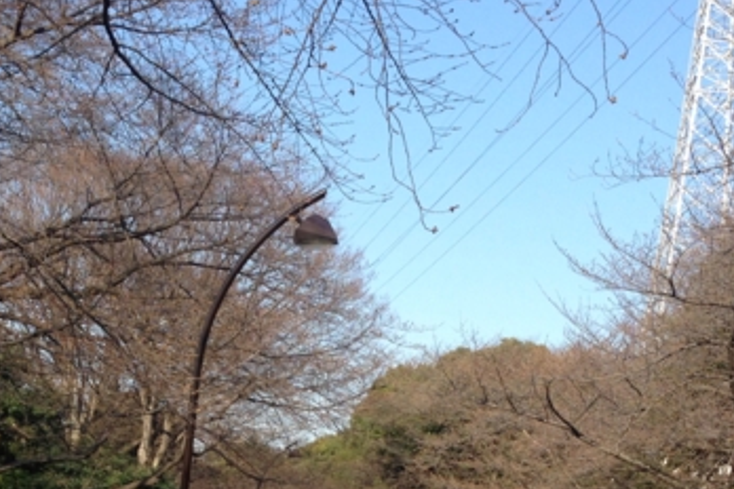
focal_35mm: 79
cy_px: 552
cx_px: 281
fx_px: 1611
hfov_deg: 25.6
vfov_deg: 16.7
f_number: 2.4
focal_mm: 4.12
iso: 50
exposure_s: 1/834
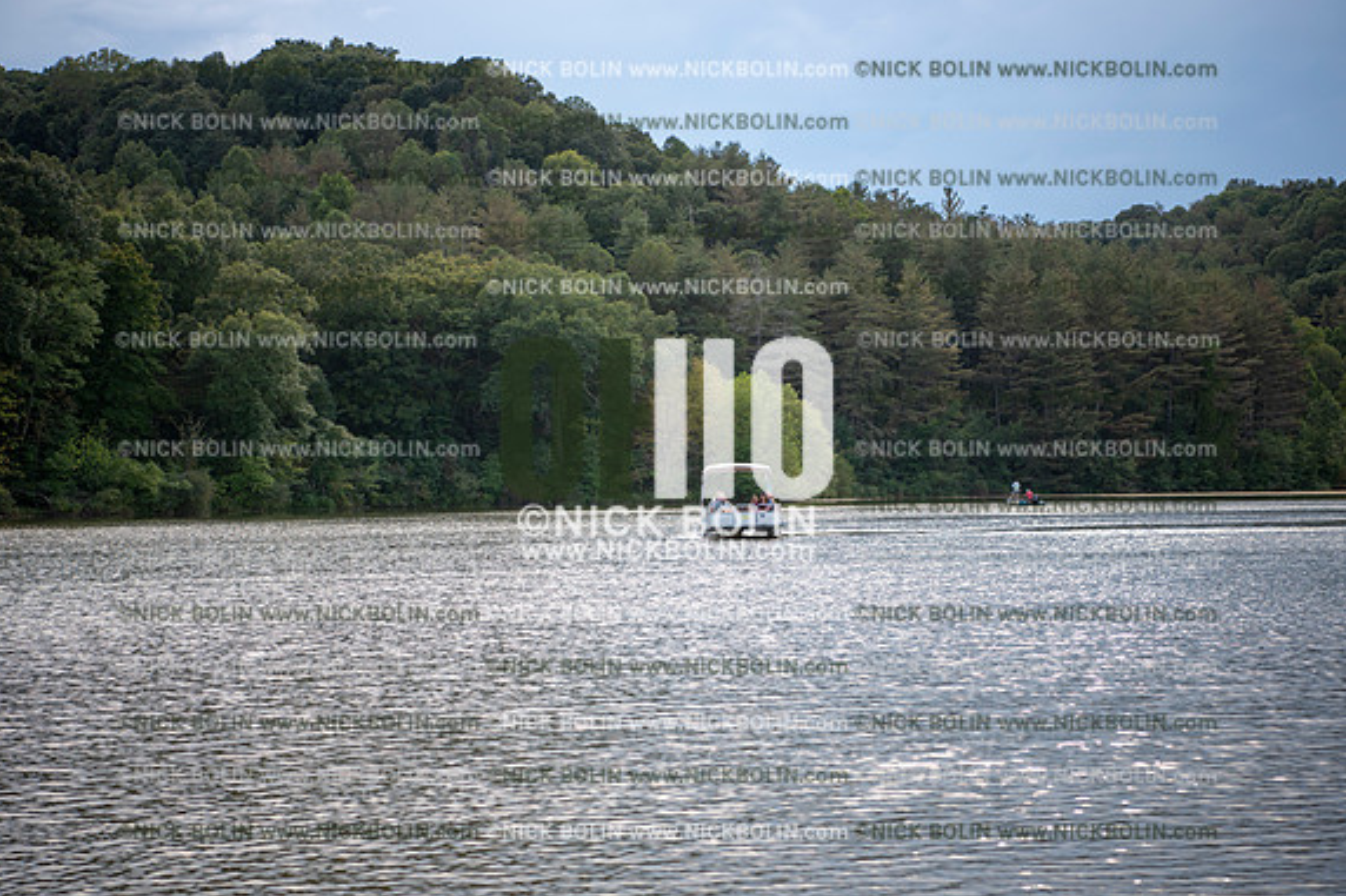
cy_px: 450
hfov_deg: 28.5
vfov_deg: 19.2
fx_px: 2654
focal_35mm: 71
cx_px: 666
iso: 160
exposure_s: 1/640
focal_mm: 70
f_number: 3.2
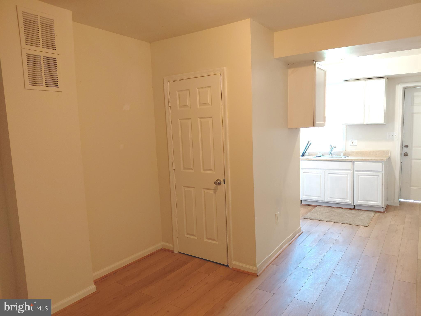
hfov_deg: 69.4
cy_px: 158
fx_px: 304
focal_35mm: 25
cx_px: 210
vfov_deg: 54.9
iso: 250
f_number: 1.8
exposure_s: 1/60
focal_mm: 4.69
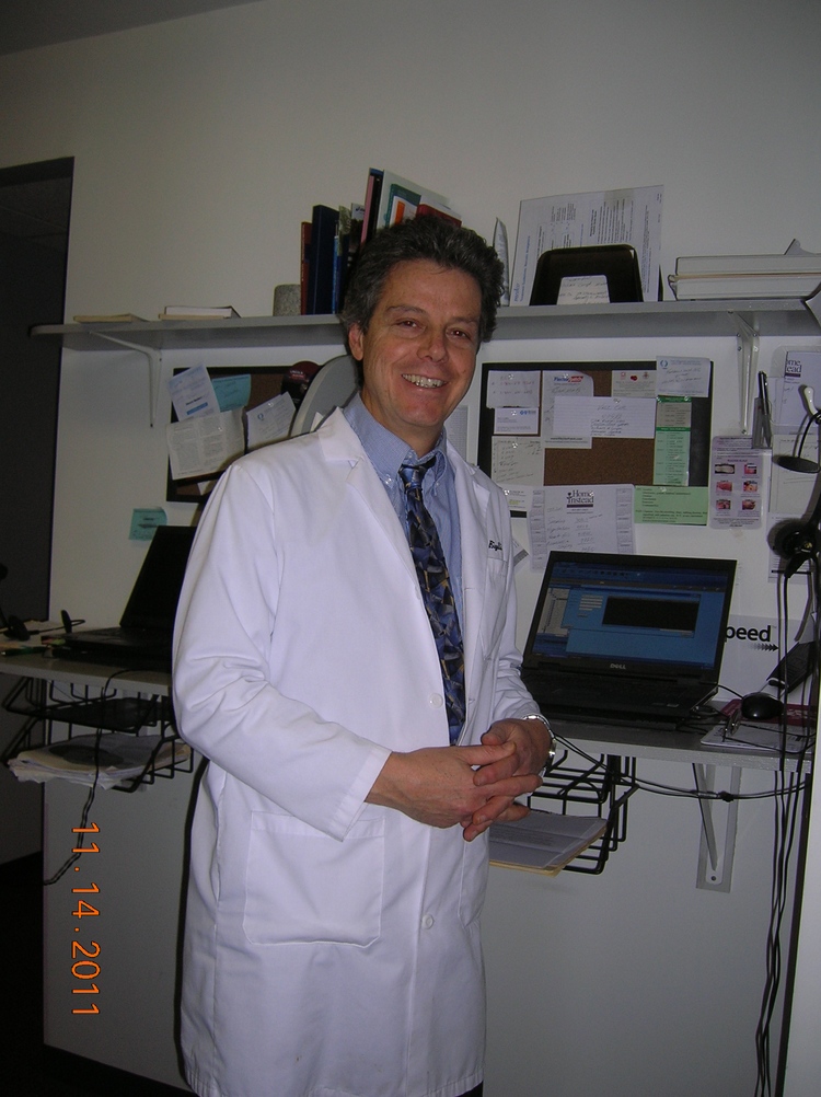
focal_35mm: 34
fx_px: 1077
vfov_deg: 54.0
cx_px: 410
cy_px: 548
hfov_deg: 41.7
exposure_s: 1/60.1
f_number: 2.9
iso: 50
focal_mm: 5.7
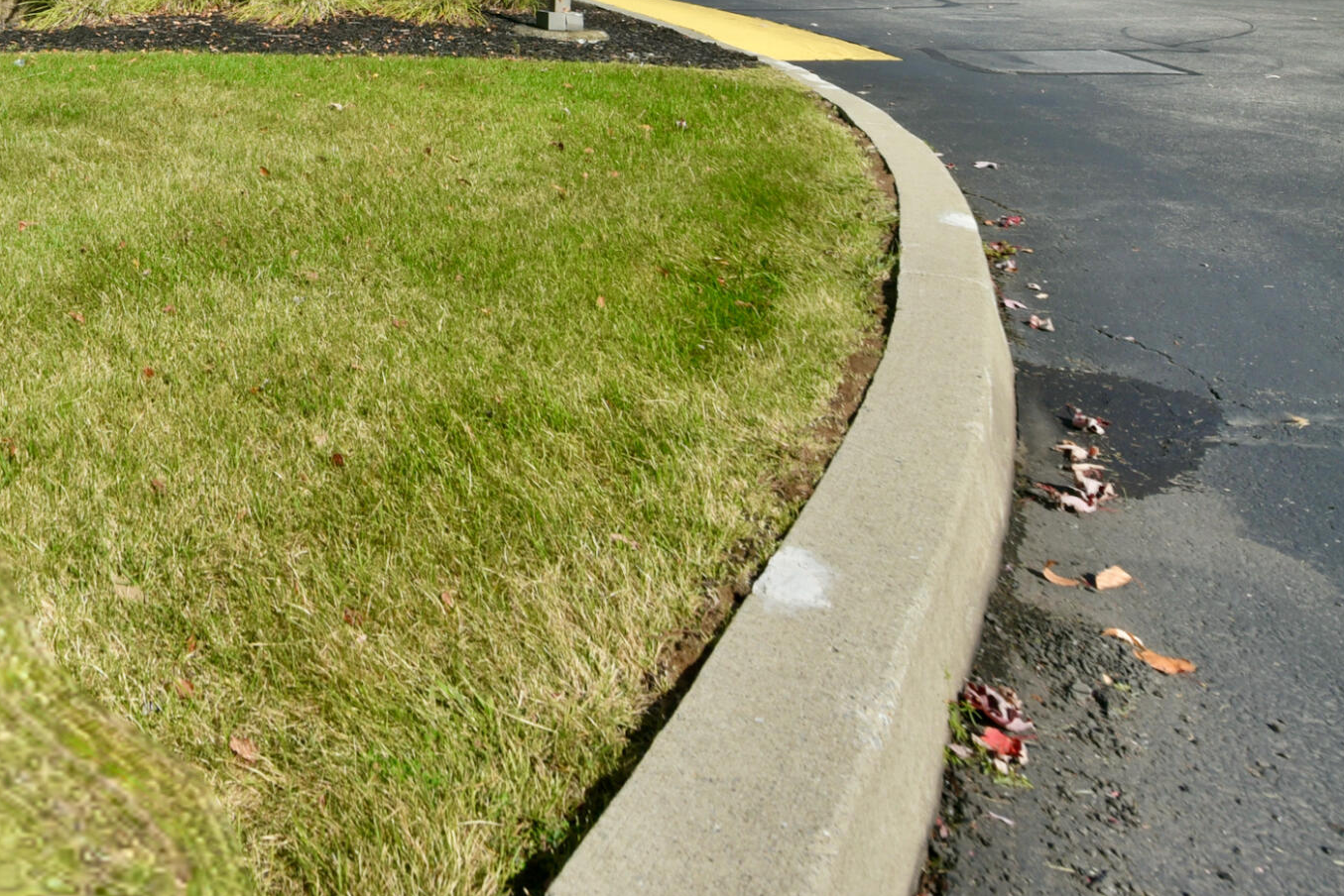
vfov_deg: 36.0
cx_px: 89
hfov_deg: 51.7
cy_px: -90
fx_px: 1158
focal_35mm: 31
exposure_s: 1/2500
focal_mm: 14
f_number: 9
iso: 800
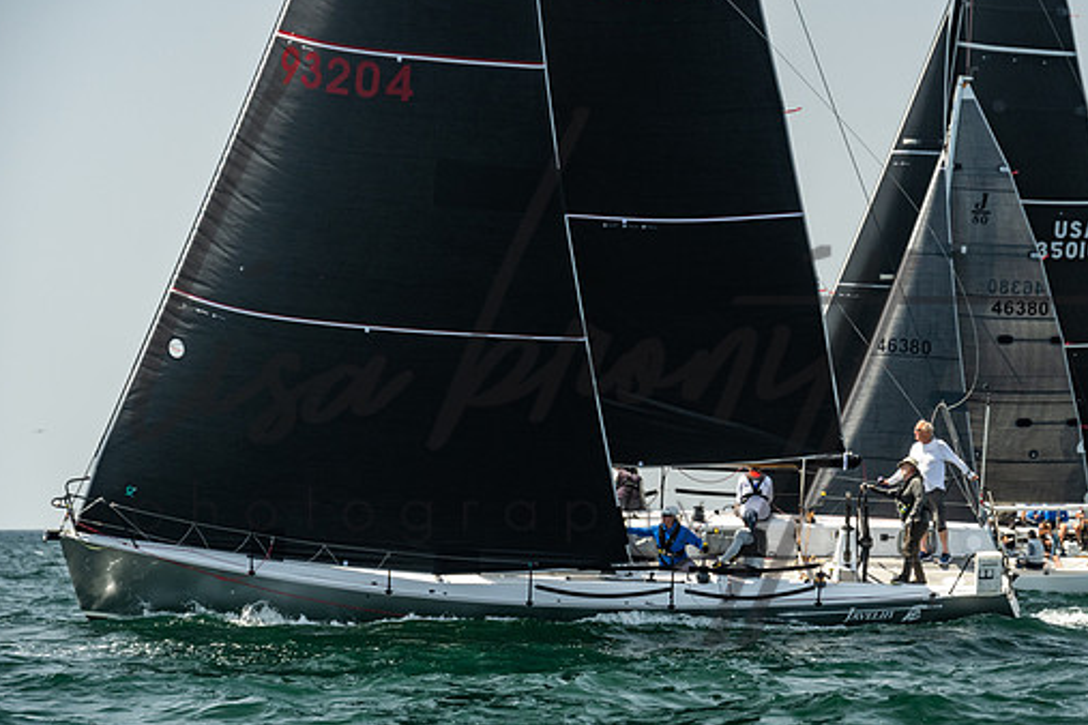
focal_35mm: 167
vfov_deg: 8.2
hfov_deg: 12.3
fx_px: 5047
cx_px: 607
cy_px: 390
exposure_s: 1/640
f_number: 6.3
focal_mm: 130
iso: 320
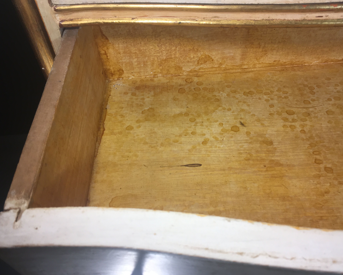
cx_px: 176
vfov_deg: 47.1
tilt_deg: -47.3
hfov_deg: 57.2
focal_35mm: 31
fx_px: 315
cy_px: 134
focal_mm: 4.15
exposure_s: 1/100
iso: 40
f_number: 2.2
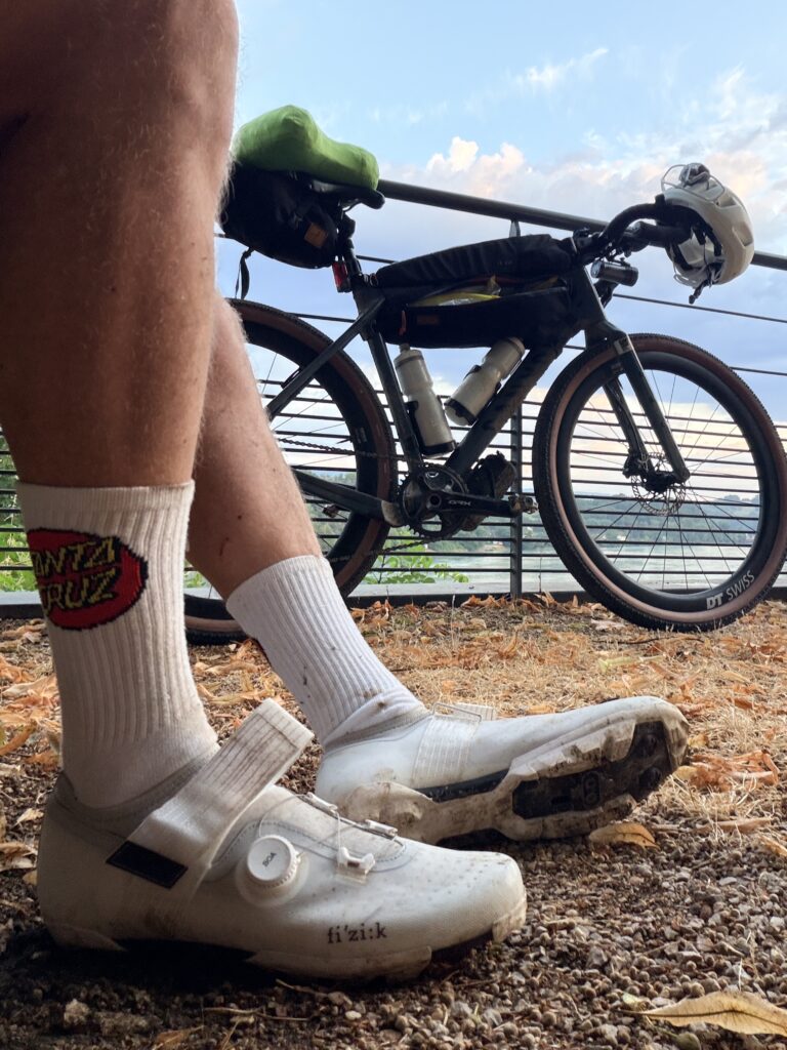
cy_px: 525
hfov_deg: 46.8
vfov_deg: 60.0
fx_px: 909
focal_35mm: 30
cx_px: 394
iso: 80
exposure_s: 1/73
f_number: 1.9
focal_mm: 2.71
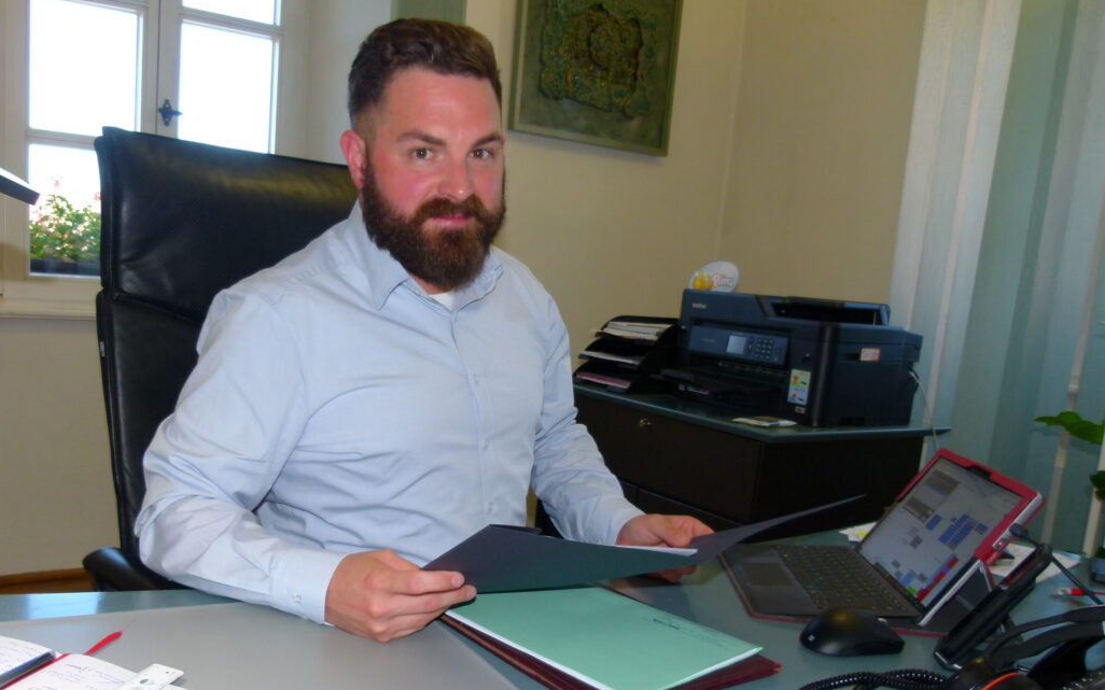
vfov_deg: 40.3
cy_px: 435
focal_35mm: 31
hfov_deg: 60.9
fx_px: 933
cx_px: 467
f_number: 2.8
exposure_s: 1/60
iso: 100
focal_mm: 4.5
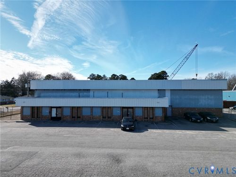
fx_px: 164
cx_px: 118
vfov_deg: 56.8
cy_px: 88
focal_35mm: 24
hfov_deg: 71.6
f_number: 1.7
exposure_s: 1/4000
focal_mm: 6.72
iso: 200
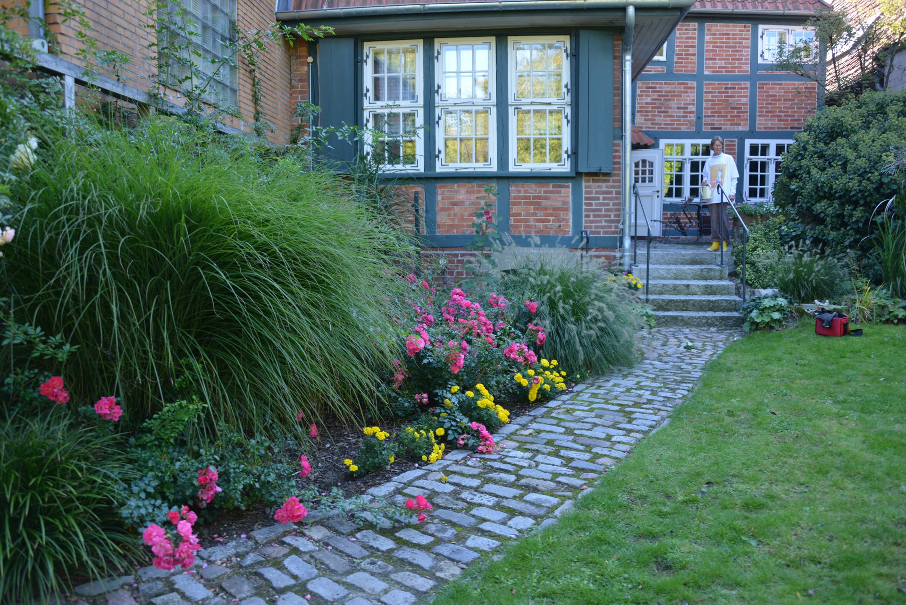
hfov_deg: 65.5
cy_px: 302
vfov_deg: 46.4
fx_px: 705
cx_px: 453
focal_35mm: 28
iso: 100
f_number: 4
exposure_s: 1/50
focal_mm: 28
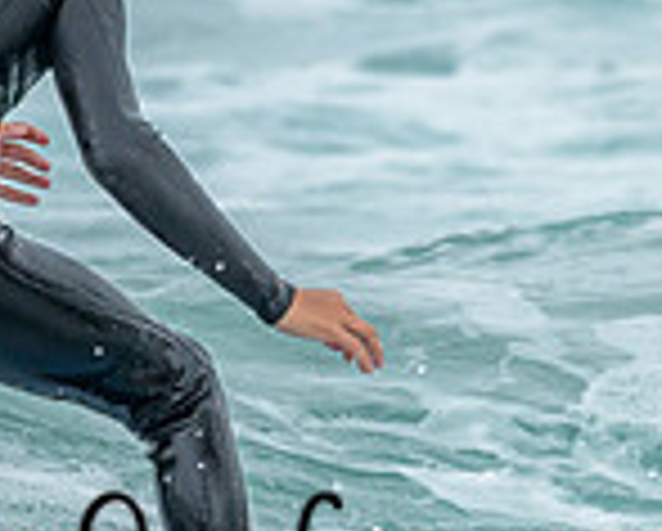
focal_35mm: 3908
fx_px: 76670
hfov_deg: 0.5
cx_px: 203
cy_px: 322
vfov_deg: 0.4
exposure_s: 1/2000
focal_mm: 800
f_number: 6.3
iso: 320
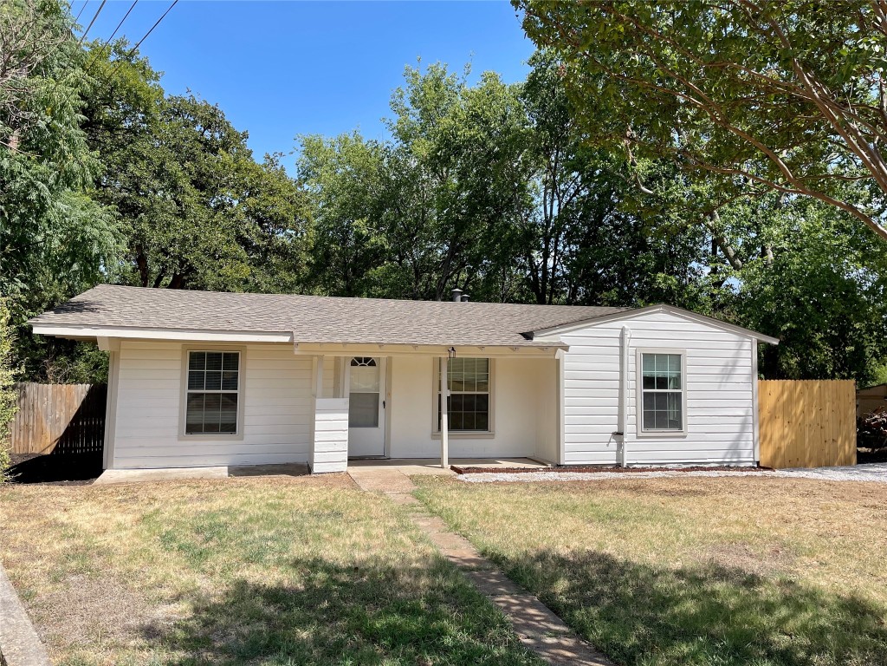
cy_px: 333
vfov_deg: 53.1
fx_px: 666
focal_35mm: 26
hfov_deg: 67.3
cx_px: 444
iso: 50
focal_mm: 4.2
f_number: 1.6
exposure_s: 1/4292
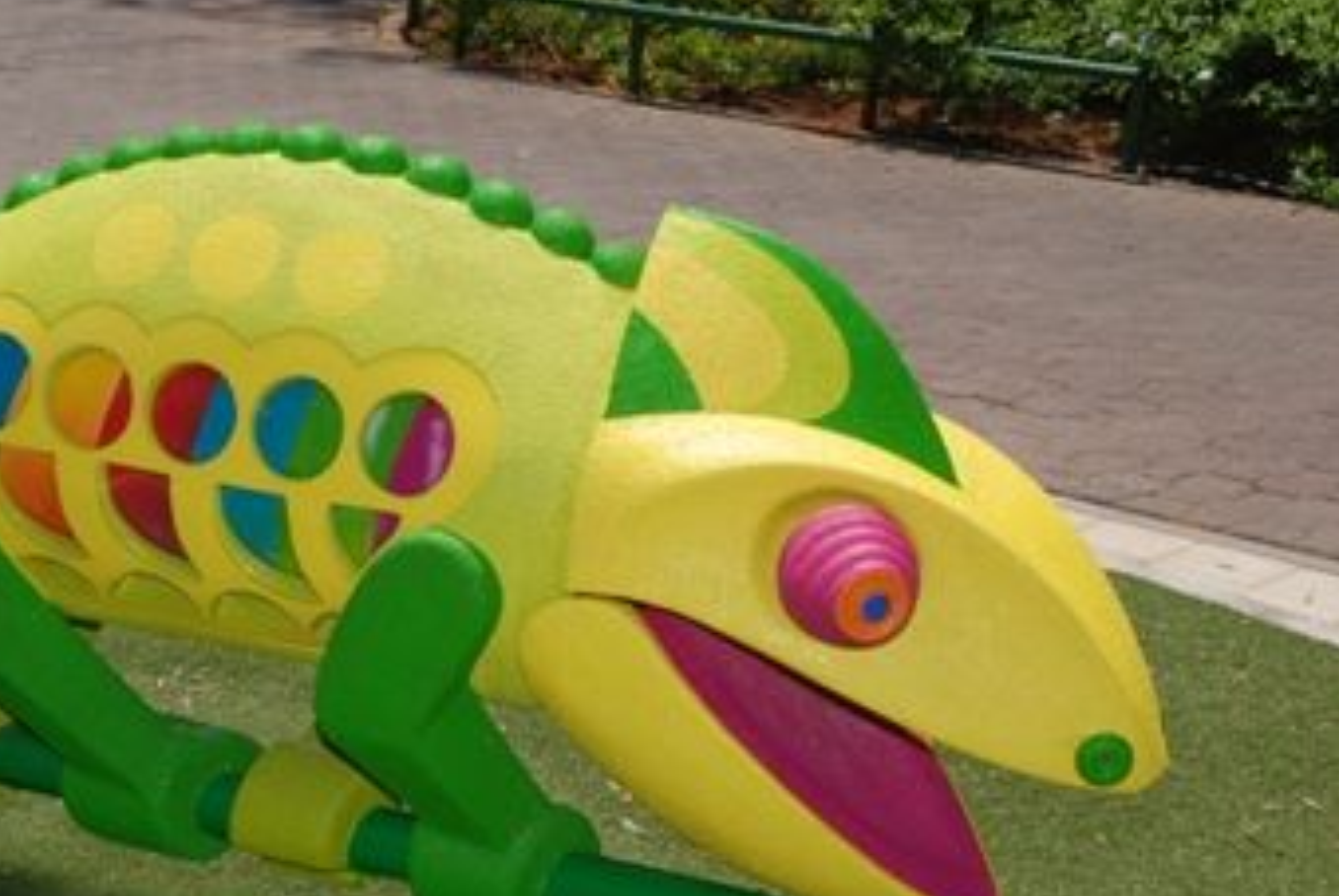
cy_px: 630
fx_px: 3128
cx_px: 355
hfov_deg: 23.9
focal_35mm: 84
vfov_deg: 16.3
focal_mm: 38
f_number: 14
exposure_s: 1/125
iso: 100
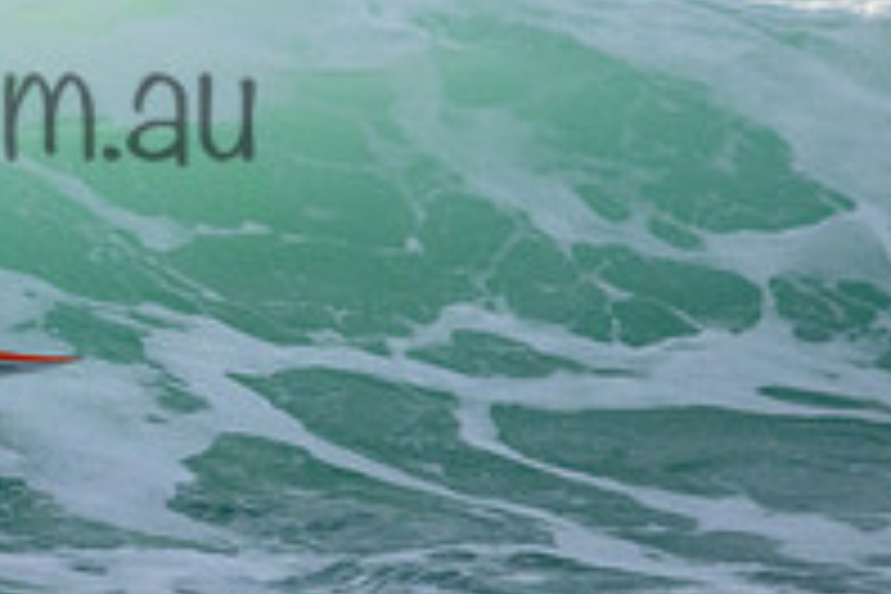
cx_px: -220
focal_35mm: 2347
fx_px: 58084
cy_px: 56
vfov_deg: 0.6
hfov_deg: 0.9
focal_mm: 800
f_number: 11
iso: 3600
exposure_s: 1/1250
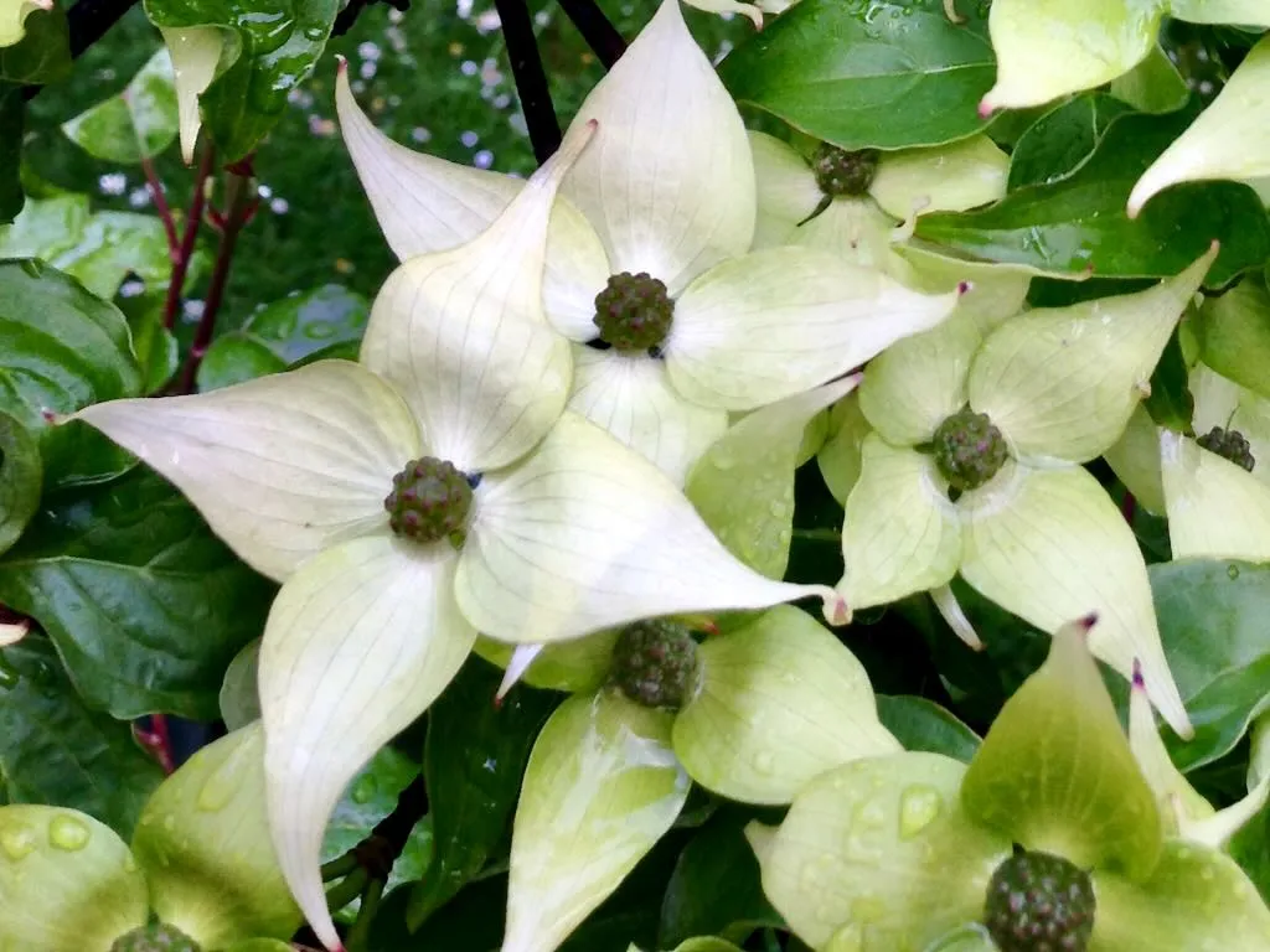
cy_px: 476
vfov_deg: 42.9
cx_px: 635
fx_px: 1211
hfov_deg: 55.4
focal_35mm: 33
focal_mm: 4.12
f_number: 2.4
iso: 64
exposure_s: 1/60
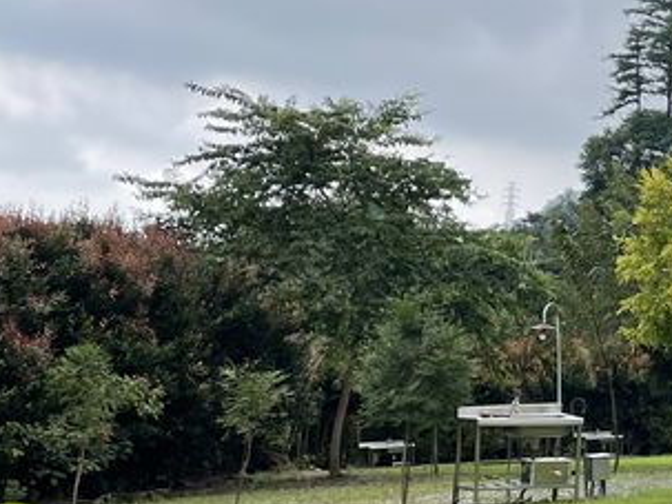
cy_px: 240
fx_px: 1708
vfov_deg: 16.8
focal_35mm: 88
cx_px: 987
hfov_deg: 19.6
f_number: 1.6
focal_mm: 4.2
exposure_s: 1/1052
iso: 32
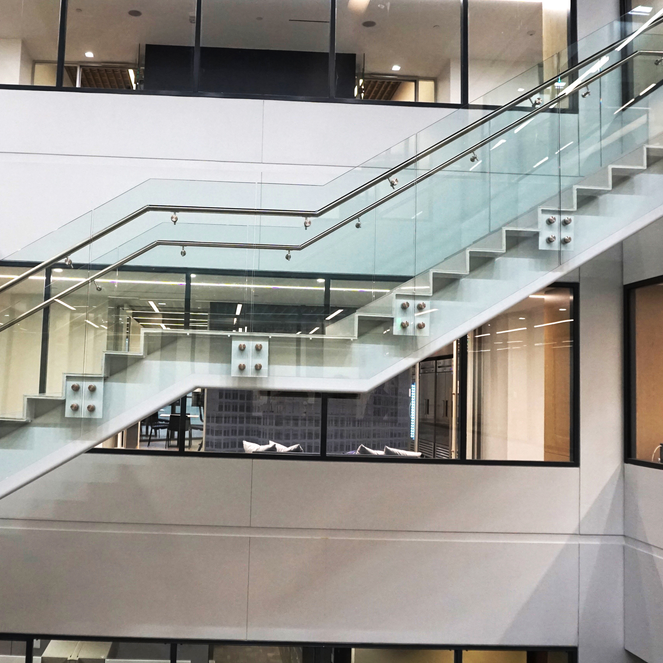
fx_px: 780
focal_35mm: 36
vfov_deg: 46.0
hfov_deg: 45.5
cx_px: 236
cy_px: 330
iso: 1000
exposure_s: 1/160
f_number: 4
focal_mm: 16
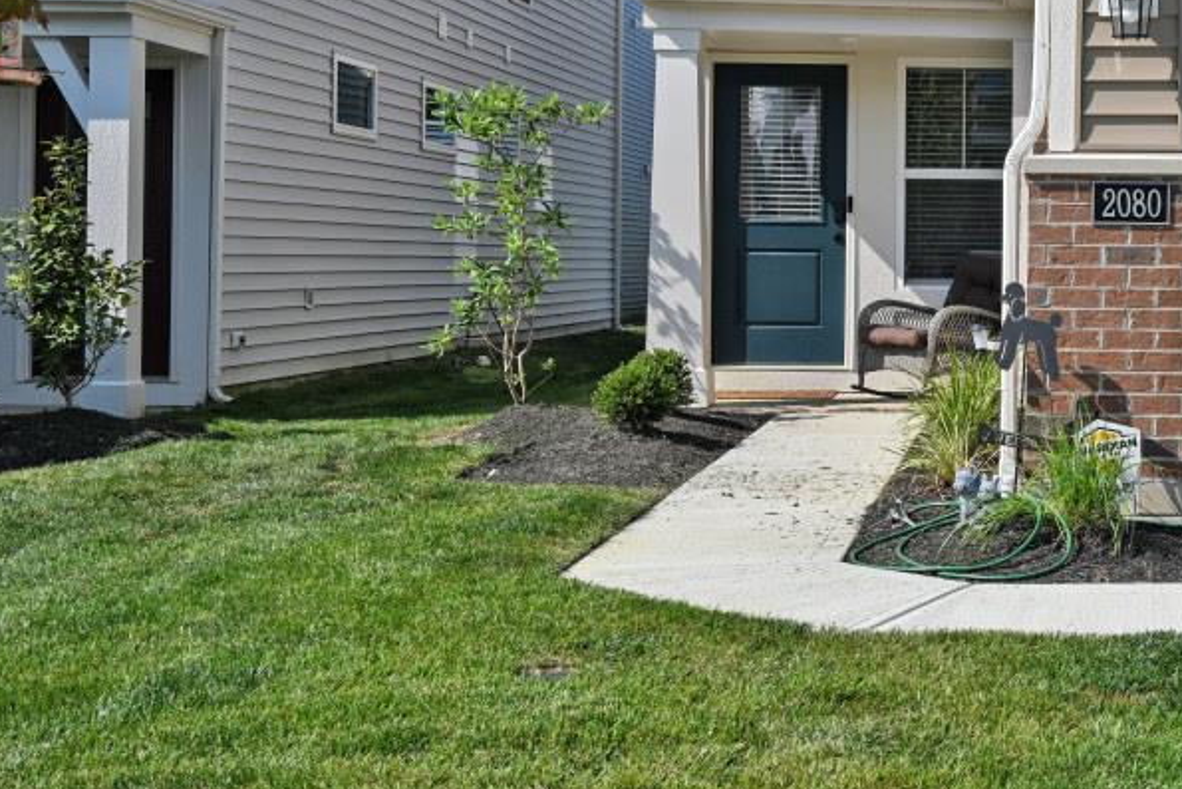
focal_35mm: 64
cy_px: 237
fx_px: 2110
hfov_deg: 29.0
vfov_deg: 21.1
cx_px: 1222
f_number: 8
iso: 100
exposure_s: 1/500
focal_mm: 25.5
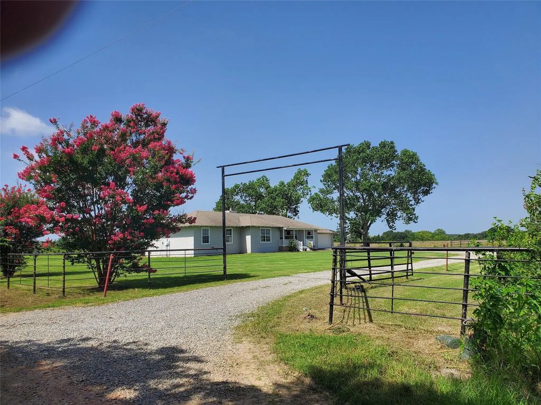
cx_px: 270
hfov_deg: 67.3
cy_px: 202
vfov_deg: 53.1
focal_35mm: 26
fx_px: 406
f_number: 2.4
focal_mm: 4.3
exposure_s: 1/1859
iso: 50
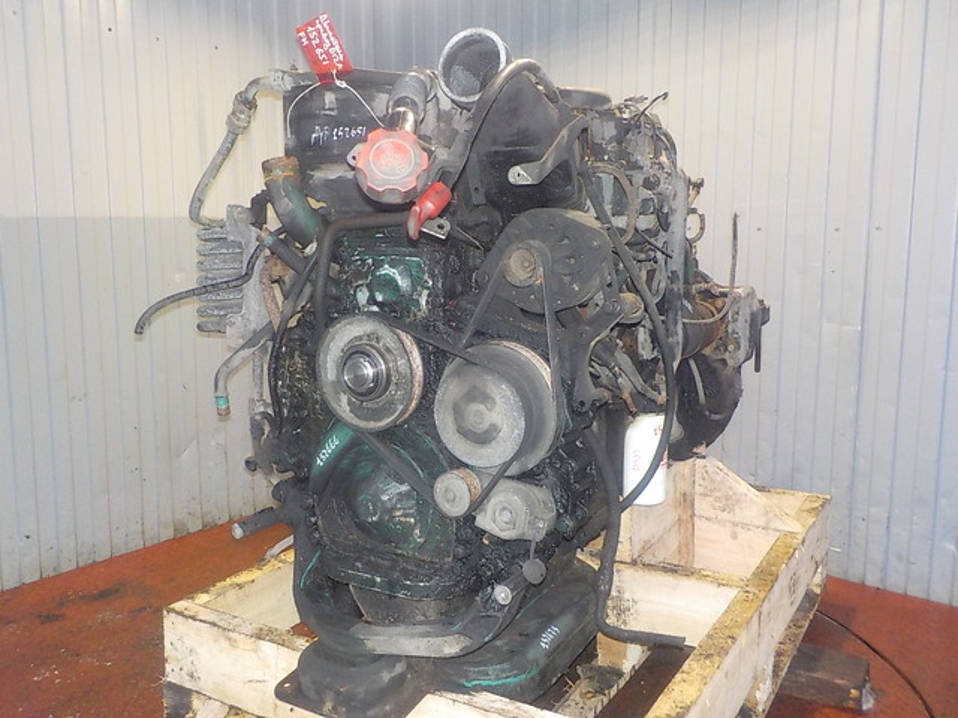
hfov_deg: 60.0
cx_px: 479
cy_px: 359
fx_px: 830
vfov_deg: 46.8
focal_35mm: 30
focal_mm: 4.1
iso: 400
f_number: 3.3
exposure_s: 1/30
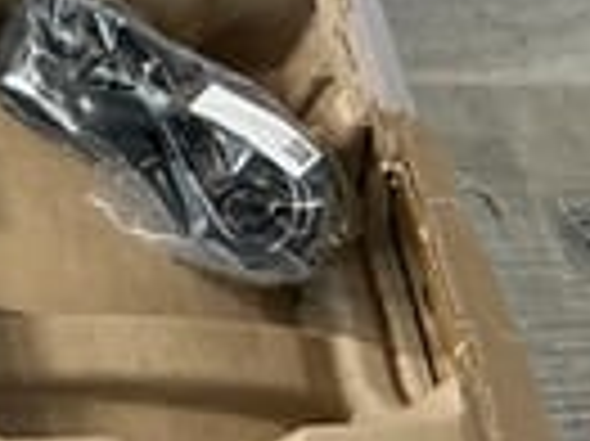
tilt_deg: -67.6
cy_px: 538
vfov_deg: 13.4
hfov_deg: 15.5
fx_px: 1822
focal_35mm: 107
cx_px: -509
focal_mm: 3
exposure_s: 1/50
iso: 100
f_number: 1.8
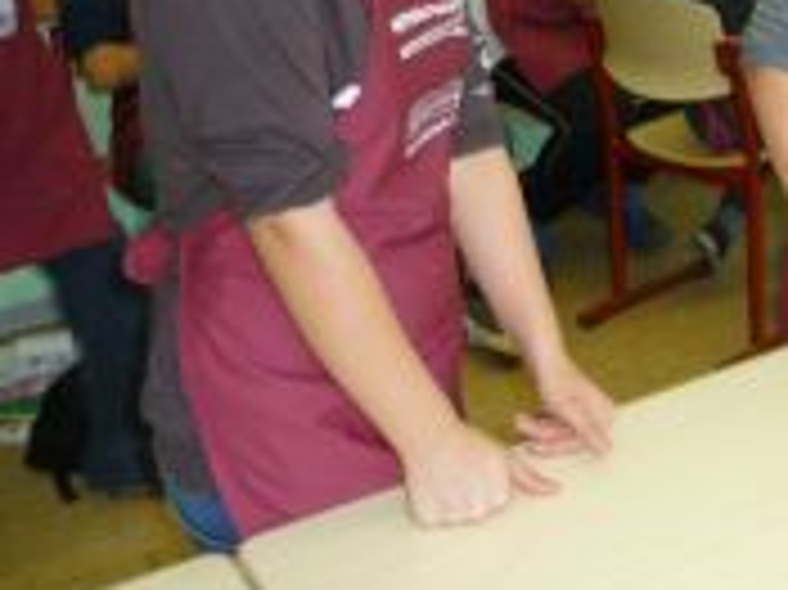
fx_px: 1456
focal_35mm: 64
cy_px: -14
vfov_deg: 22.0
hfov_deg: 27.7
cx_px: 865
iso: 125
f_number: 3.3
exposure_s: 1/30
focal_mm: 4.7
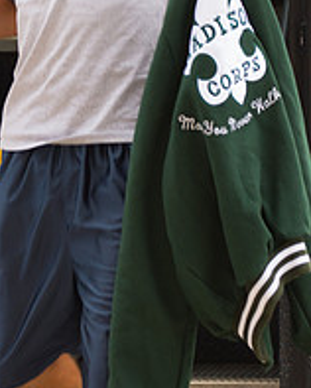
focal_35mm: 481
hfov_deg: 3.2
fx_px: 5526
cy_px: -120
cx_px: 52
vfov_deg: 4.0
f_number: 4.5
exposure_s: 1/160
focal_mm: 102
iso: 560
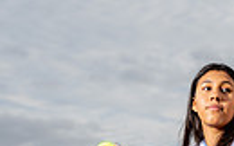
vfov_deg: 7.6
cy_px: 375
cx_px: 241
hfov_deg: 13.0
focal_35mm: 159
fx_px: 1013
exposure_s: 1/250
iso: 80
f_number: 4
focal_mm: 45
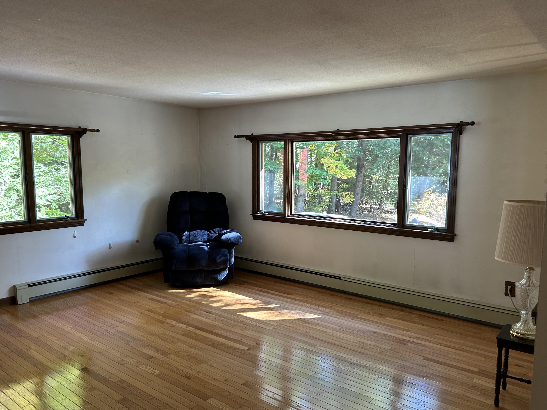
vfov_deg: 51.4
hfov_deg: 65.3
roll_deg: +0.2
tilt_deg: -5.8
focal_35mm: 27
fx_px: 427
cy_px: 210
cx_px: 276
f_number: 1.5
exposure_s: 1/60
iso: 80
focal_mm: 5.7
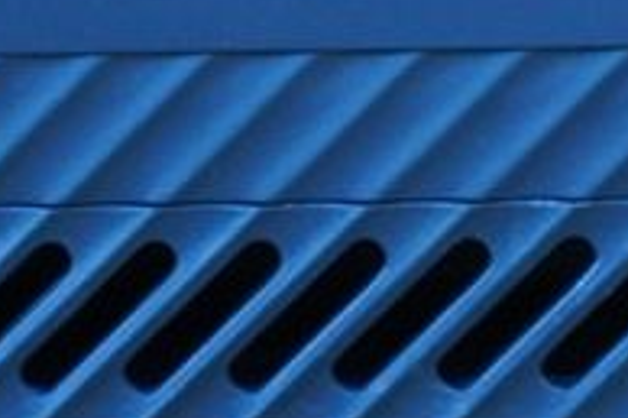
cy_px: -625
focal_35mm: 341
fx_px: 5943
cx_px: 136
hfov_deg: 6.0
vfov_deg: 3.9
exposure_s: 1/60
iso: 640
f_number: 4
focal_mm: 55
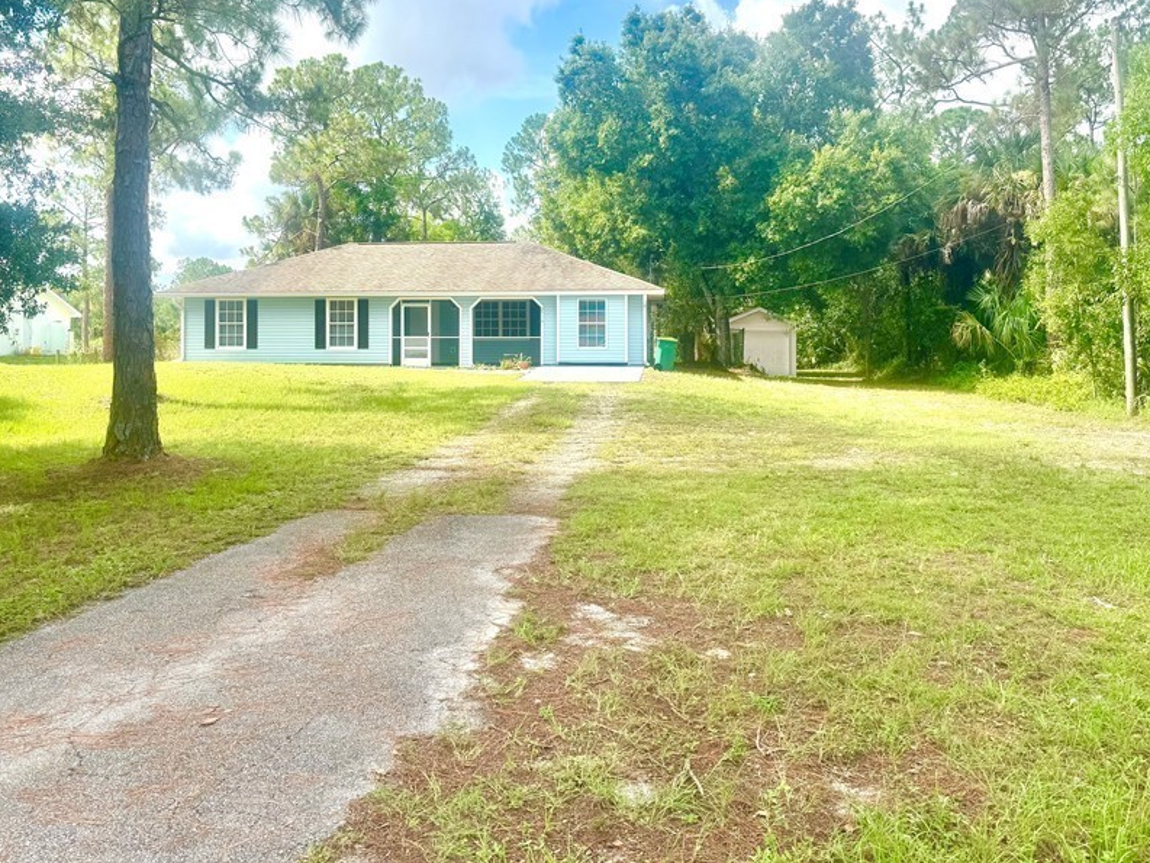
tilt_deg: +0.7
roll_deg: -0.3
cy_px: 326
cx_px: 516
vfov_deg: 45.1
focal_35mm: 31
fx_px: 1030
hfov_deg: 58.2
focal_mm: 6.76
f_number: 1.78
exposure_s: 1/2415
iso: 80
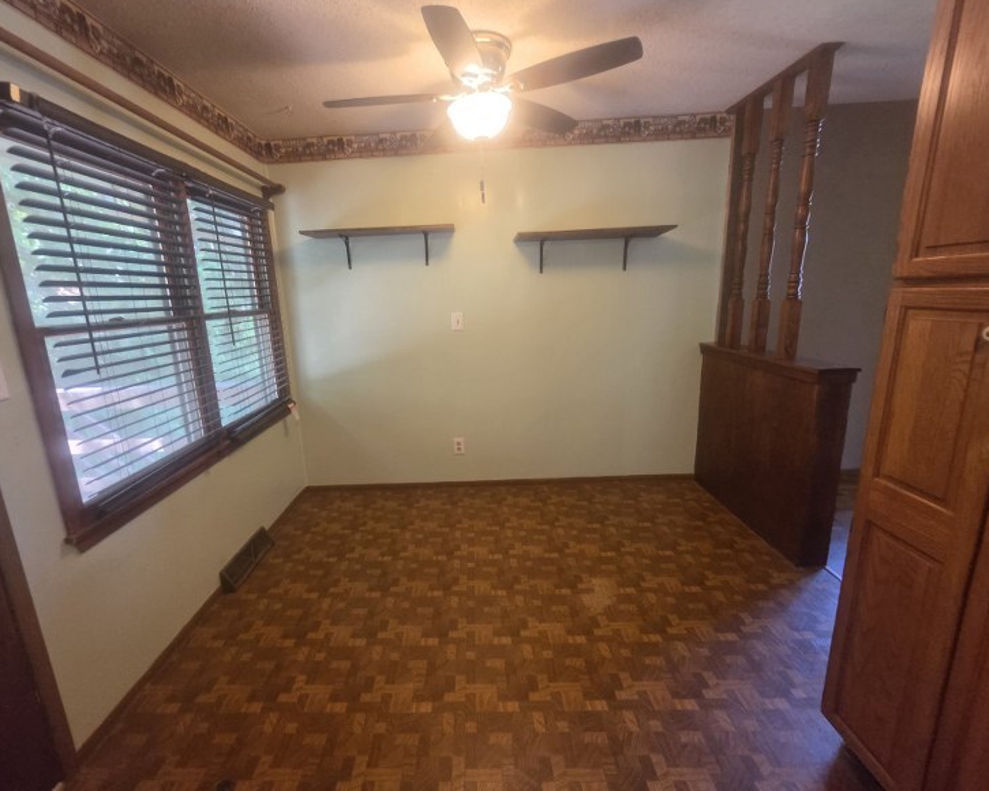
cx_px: 456
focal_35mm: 14
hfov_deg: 100.5
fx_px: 410
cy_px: 393
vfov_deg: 88.0
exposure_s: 1/60
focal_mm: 2.2
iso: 1000
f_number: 2.2
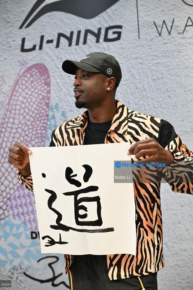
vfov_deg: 27.0
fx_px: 603
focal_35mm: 75
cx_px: 96
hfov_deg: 18.2
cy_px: 145
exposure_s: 1/400
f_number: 5
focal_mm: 75
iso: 2500
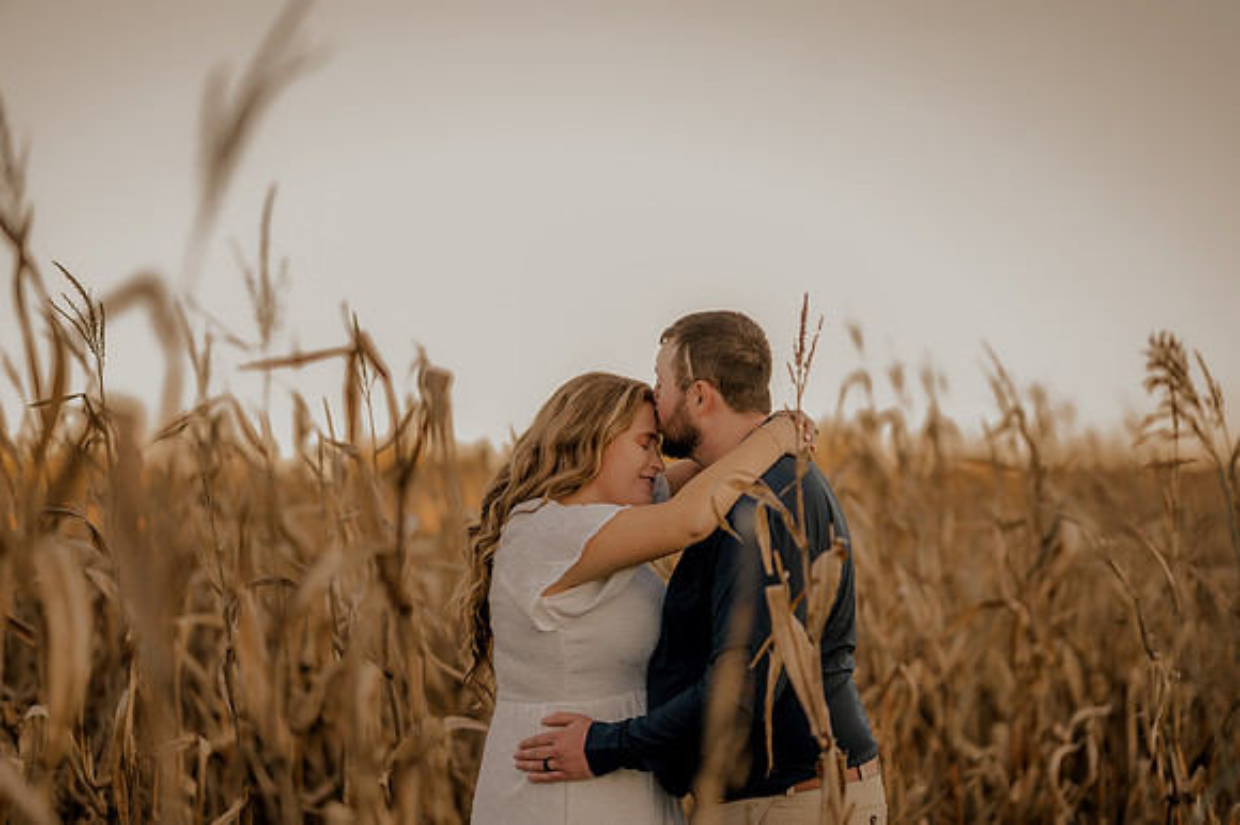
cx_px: 620
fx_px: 2926
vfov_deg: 16.1
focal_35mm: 85
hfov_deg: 23.9
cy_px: 412
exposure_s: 1/320
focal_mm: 85
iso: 50
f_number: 1.4
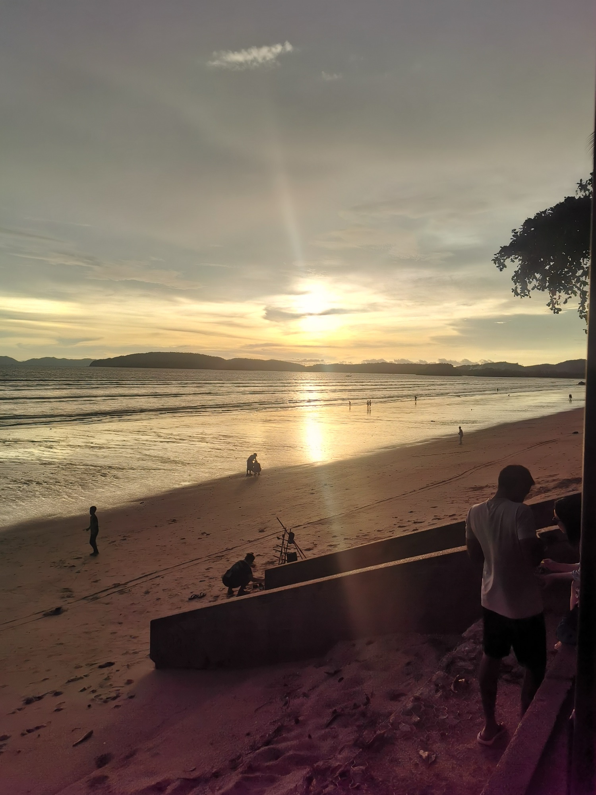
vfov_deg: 65.3
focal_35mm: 27
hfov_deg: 51.4
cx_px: 298
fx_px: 620
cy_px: 398
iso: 50
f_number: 1.6
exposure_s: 5
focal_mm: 5.56
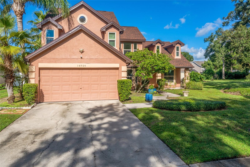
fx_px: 160
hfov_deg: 76.1
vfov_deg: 55.1
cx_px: 125
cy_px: 84
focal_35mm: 23
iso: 100
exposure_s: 1/90
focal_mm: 23
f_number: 16
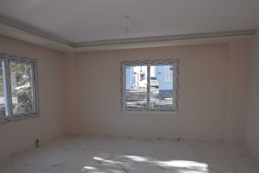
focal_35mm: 29
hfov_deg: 63.6
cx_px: 124
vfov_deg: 44.4
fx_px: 209
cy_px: 113
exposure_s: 1/200
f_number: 4.5
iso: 100
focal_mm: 19
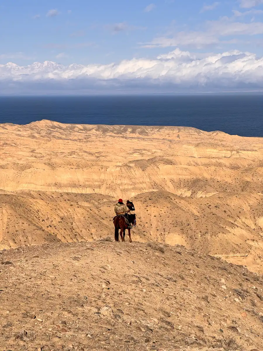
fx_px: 780
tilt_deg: -6.4
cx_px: 132
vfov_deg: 25.3
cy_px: 176
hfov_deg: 19.1
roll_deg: +0.3
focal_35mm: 77
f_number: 2.8
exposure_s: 1/1845
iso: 25
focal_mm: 9
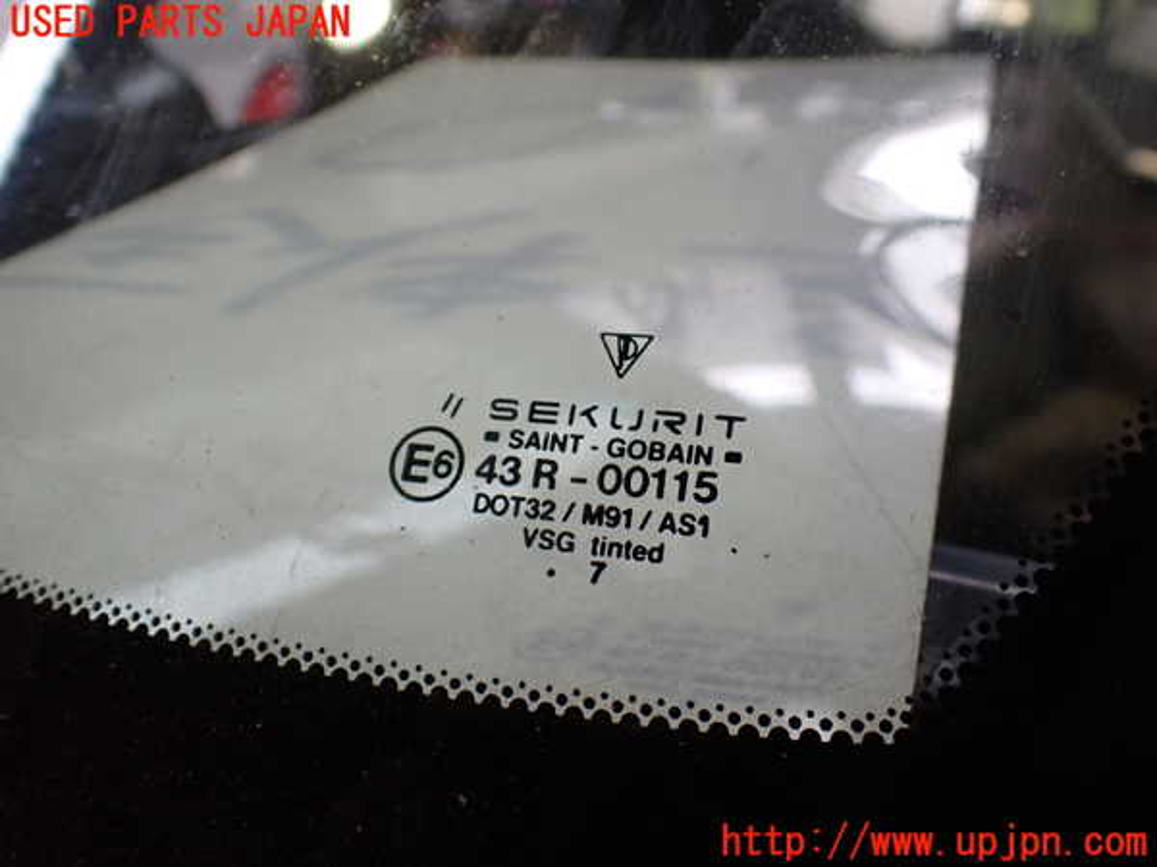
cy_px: 434
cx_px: 578
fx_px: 1003
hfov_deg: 60.0
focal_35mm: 30
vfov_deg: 46.8
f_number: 2.3
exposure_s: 1/125
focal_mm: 5.4
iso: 250
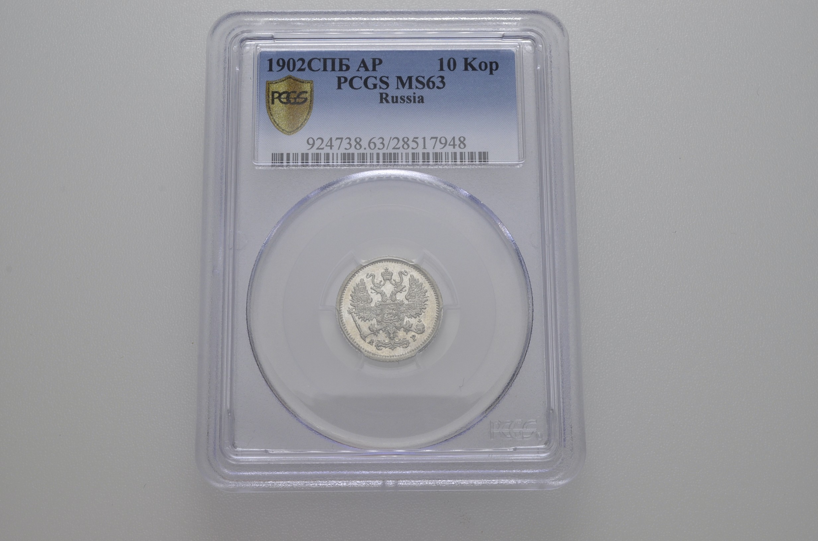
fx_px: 1156
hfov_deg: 39.0
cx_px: 409
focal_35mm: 51
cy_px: 270
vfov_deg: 26.4
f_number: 14
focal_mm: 34
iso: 400
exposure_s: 1/200
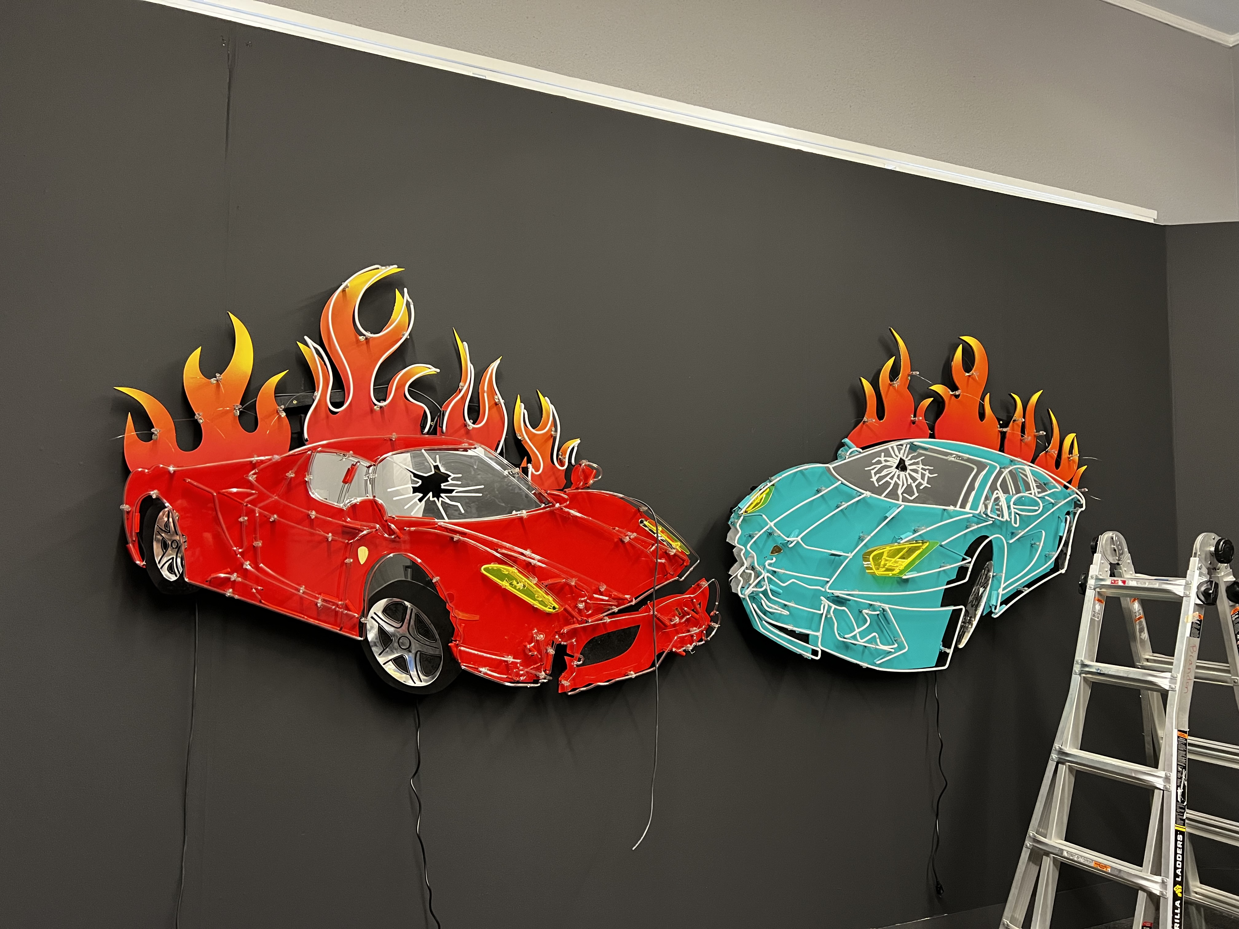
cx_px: 620
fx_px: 931
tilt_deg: +2.9
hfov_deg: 67.3
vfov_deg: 53.1
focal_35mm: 26
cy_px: 464
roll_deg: -0.8
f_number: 1.5
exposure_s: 1/60
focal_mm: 5.7
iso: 400
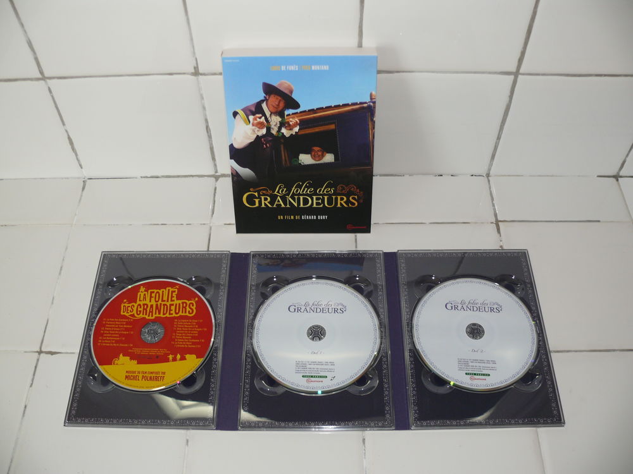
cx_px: 316
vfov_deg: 40.7
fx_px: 640
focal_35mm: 35
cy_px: 237
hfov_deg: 52.6
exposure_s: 1/30
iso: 100
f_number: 2.8
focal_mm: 7.4
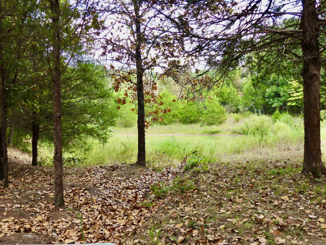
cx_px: 163
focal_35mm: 40
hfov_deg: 46.8
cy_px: 122
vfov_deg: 36.0
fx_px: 377
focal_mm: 7.1
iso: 140
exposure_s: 1/250
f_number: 3.2
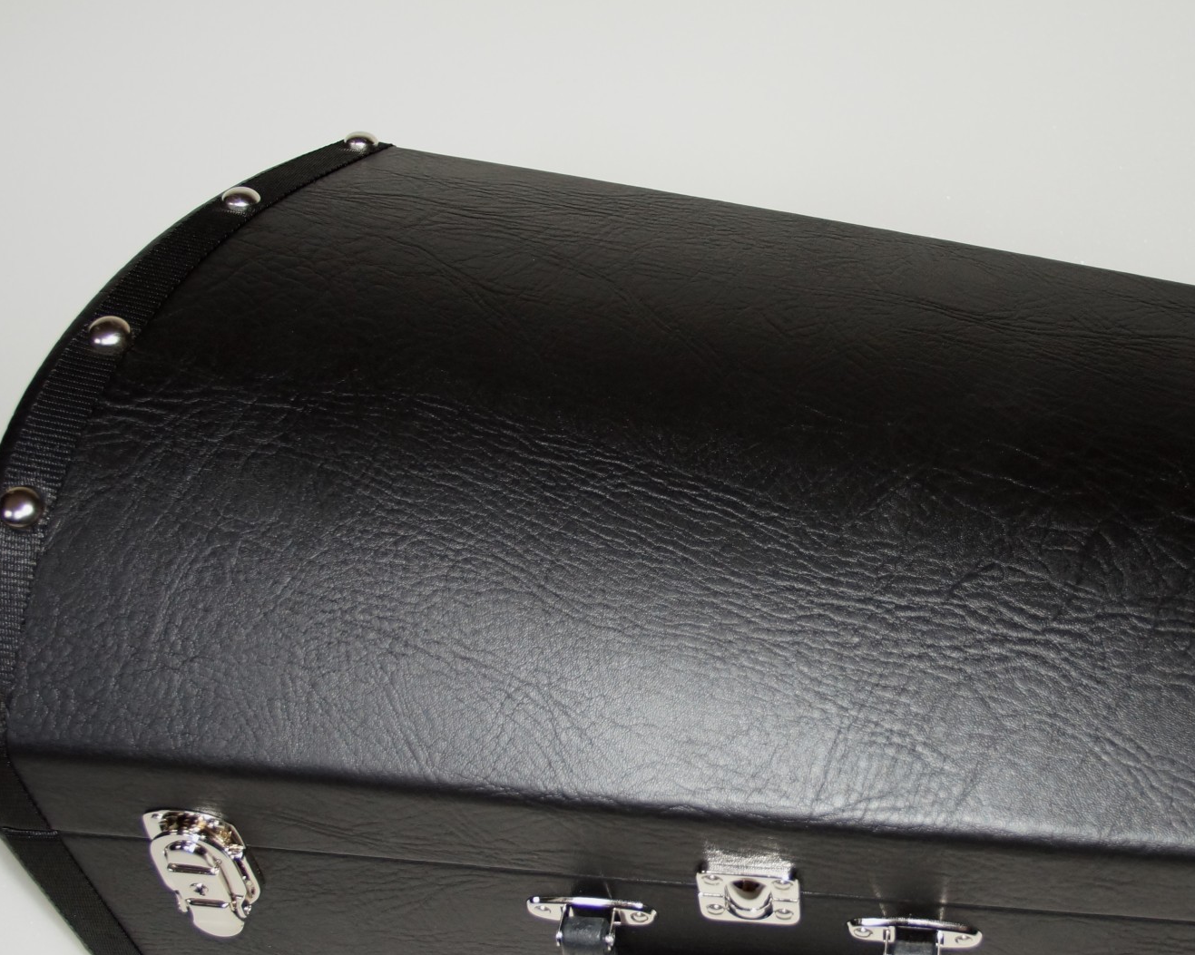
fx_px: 1662
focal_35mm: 47
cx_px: 789
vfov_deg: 32.0
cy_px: 558
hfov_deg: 39.1
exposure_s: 1/60
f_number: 4
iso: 500
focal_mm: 22
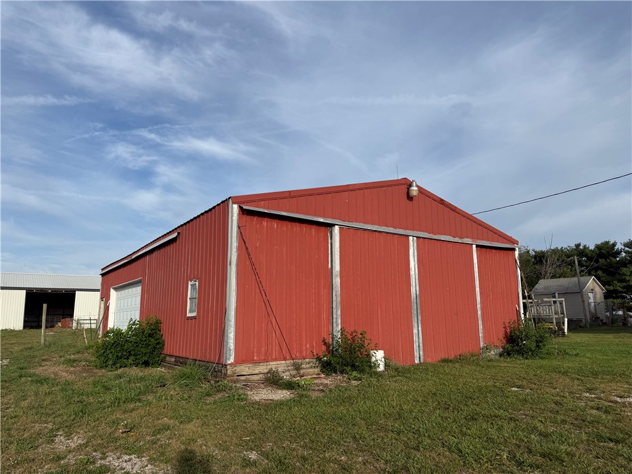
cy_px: 237
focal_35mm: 24
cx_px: 316
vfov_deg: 56.8
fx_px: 438
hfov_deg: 71.6
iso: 80
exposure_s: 1/4673
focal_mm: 6.76
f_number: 1.78
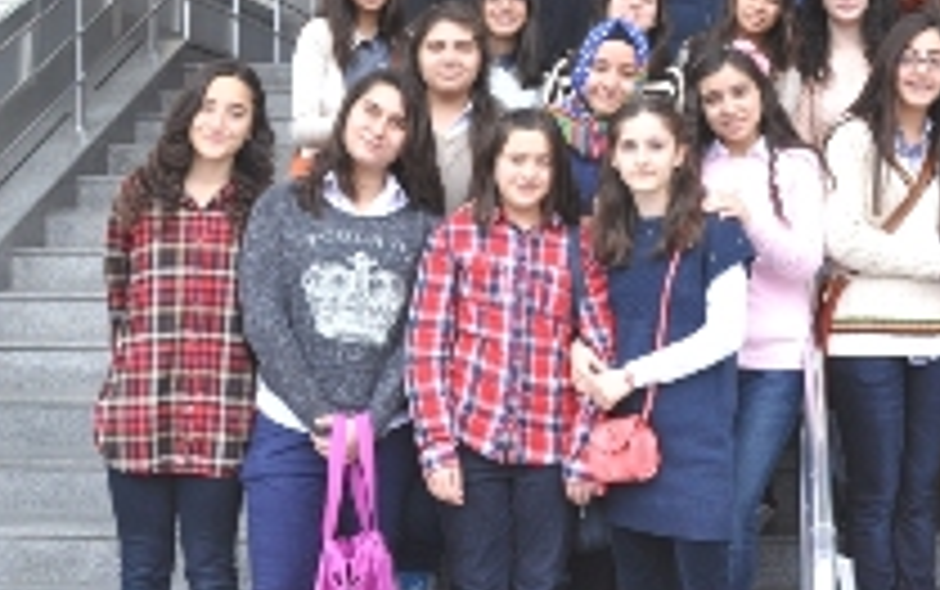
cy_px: 50
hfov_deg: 33.2
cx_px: 796
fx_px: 1513
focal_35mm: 59
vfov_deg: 21.5
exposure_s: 1/320
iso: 640
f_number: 9
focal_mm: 18
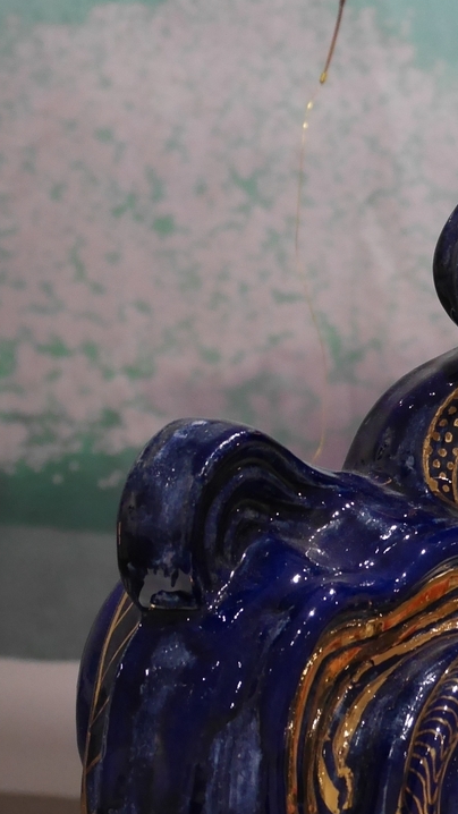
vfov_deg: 20.7
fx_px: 2202
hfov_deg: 11.4
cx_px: 668
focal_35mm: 102
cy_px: 144
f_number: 4.7
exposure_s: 1/60
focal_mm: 21
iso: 1250
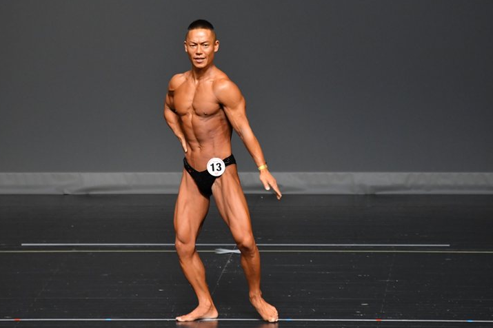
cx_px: 246
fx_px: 5119
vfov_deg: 3.7
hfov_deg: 5.5
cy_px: 160
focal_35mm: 374
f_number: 5.6
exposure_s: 1/400
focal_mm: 230
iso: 2500
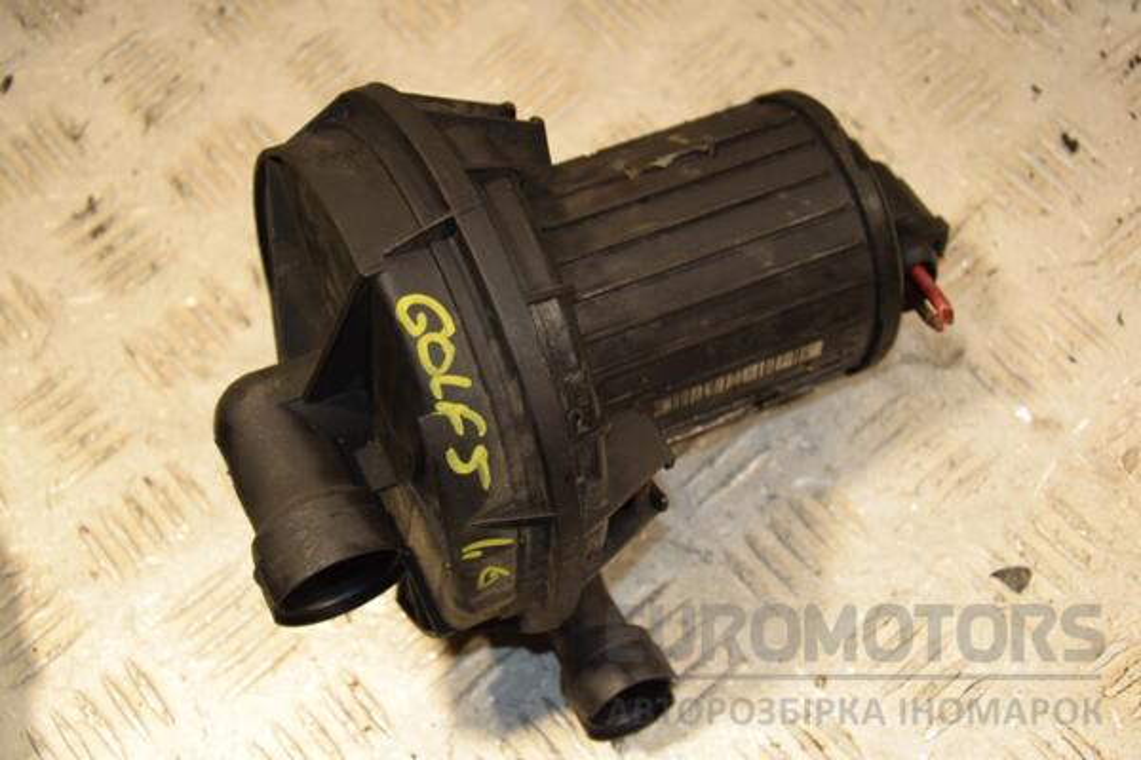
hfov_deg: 29.9
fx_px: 2139
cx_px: 570
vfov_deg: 20.2
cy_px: 380
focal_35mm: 68
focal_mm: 45
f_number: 5
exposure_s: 1/200
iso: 800
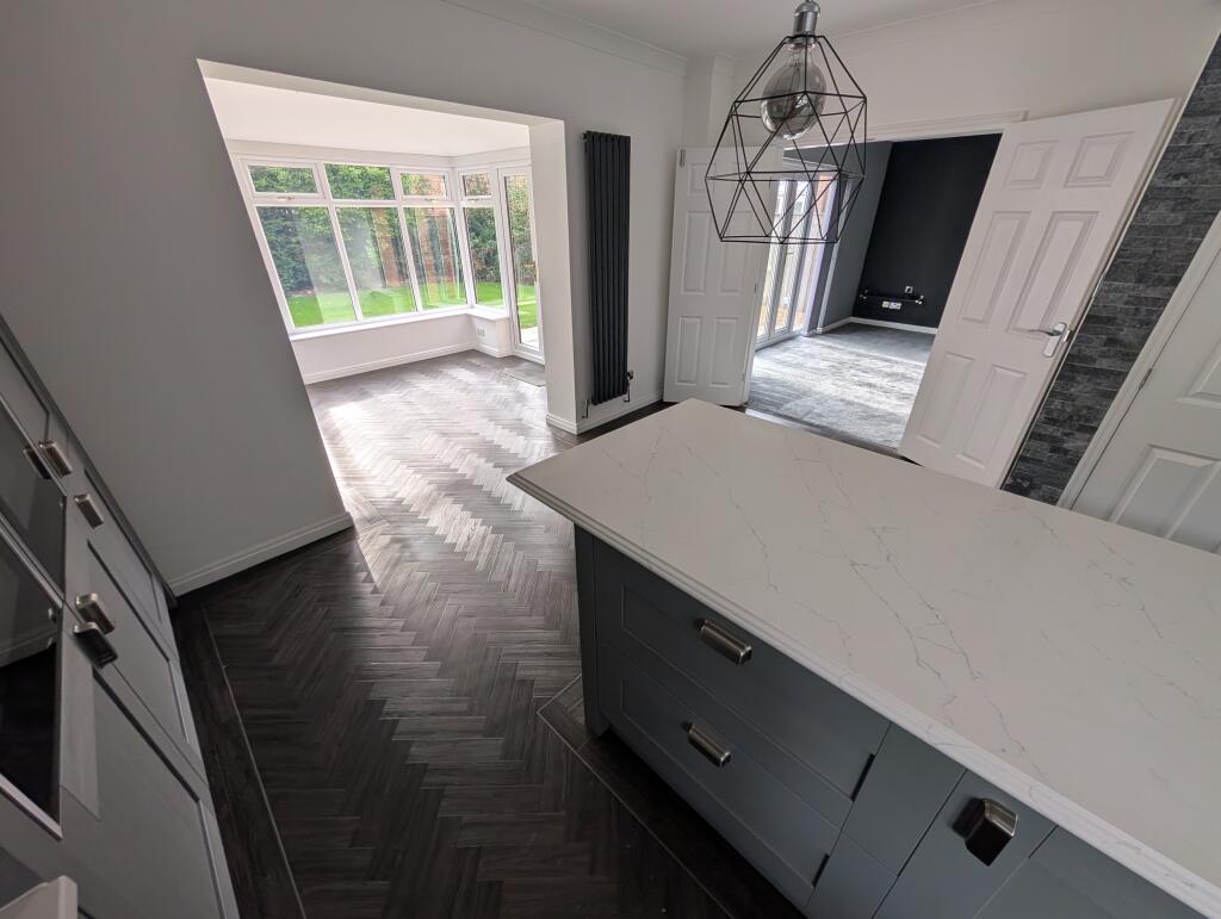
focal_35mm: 12
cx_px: 610
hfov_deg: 110.5
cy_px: 460
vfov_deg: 94.6
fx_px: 424
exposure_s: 1/243
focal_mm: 2.02
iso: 52
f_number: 1.7
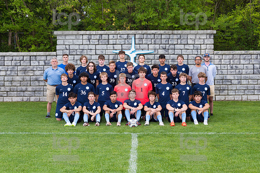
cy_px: 83
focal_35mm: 51
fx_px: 365
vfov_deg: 26.7
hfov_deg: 39.2
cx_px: 134
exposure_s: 1/250
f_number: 6.3
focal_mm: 42
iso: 200
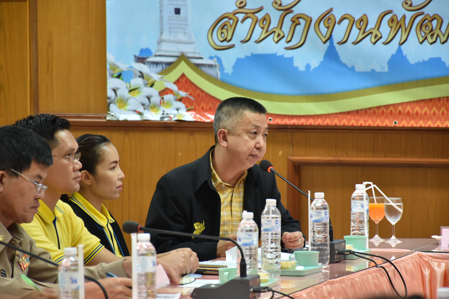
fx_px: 2619
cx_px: 224
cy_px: 150
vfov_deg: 6.5
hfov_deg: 9.8
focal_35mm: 210
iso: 800
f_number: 5.6
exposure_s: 1/30
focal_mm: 140
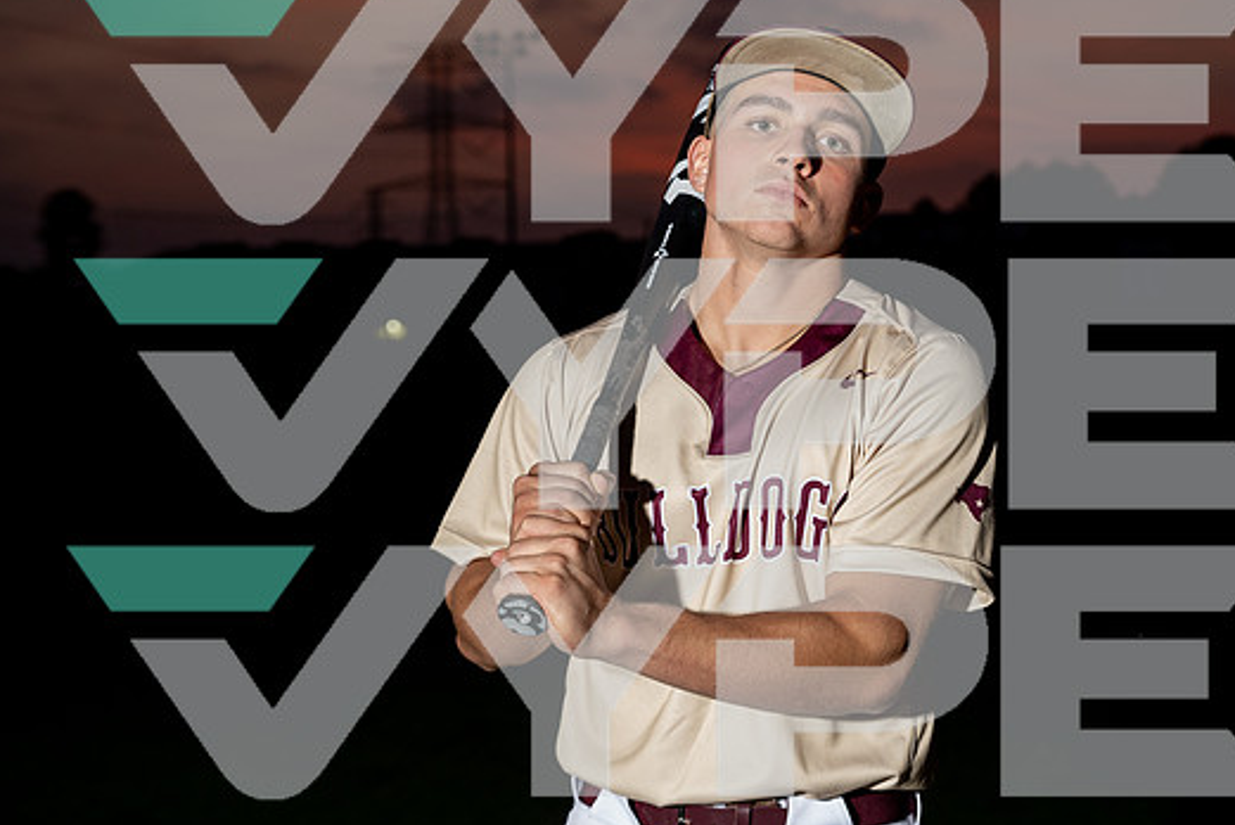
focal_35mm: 59
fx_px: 2025
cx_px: 678
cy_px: 385
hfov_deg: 33.9
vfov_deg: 23.0
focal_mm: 53
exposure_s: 1/250
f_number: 4.5
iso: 800
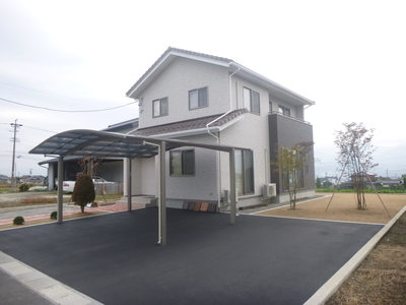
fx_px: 293
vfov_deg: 54.9
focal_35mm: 25
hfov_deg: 69.4
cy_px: 152
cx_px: 203
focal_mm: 4.5
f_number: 3.9
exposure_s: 1/80
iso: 100
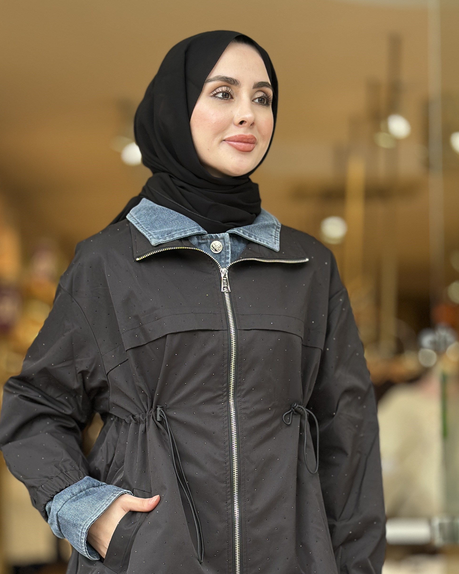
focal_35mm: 78
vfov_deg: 24.3
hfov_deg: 19.7
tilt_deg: -0.1
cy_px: 401
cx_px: 216
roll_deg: -0.3
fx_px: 1324
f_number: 1.78
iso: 125
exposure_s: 1/79
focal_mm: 6.86
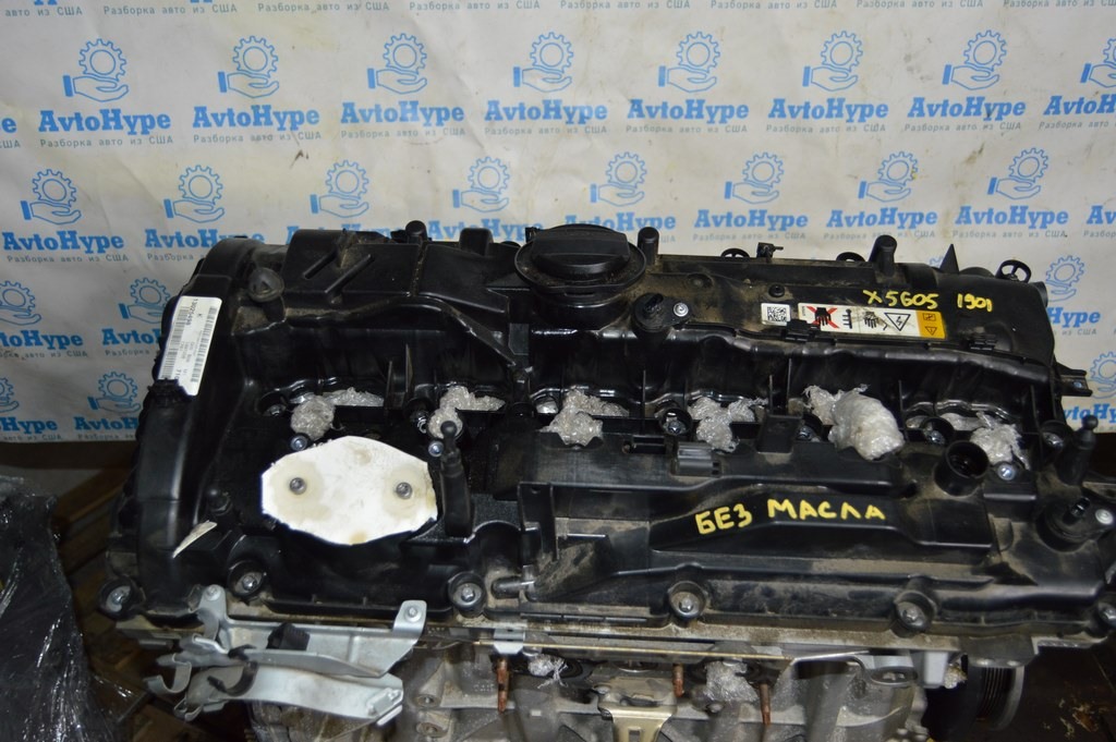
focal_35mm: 30
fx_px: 929
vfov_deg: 43.5
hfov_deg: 62.0
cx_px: 558
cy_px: 371
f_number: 3.5
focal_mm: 20
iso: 640
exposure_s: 1/60
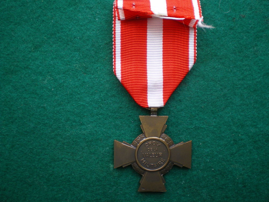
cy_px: 101
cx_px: 134
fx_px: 295
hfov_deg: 49.0
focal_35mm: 38
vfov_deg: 37.7
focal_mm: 6.3
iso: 160
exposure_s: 1/50
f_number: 3.1
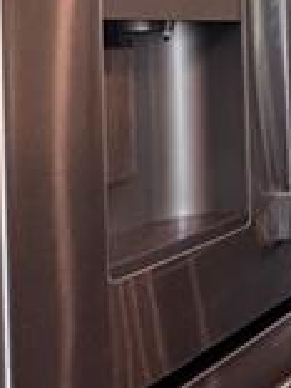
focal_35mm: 64
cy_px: 10
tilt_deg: +2.8
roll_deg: +3.9
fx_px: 717
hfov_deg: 16.6
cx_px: 599
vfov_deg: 28.6
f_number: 1.8
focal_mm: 1.57
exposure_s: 1/120
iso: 200
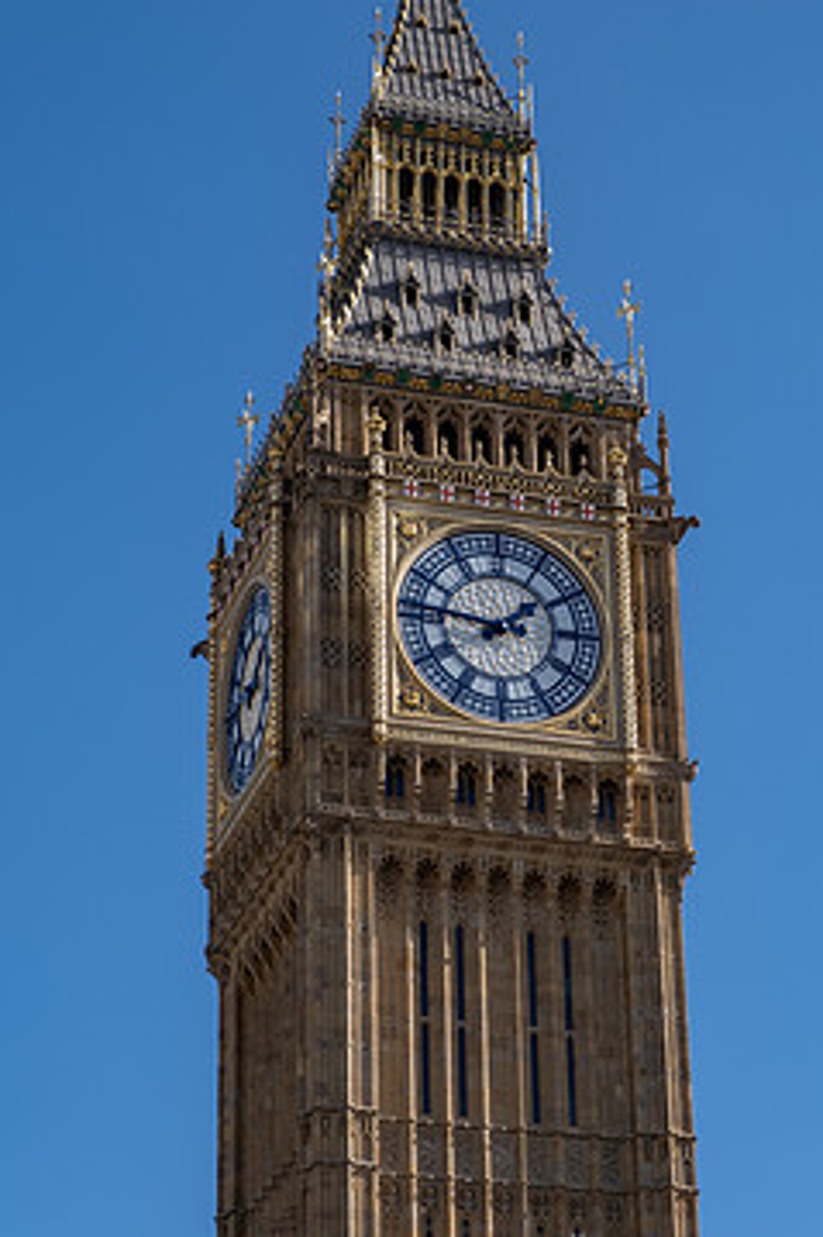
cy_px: 513
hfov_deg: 13.1
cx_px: 475
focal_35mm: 104
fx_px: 3569
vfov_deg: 19.6
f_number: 5.6
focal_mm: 55
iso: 160
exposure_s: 1/850
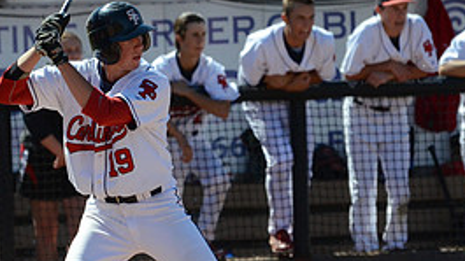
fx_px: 9320
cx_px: 144
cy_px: 184
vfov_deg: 1.6
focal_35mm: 756
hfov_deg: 2.9
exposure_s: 1/8000
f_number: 5.3
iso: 1600
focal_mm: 220
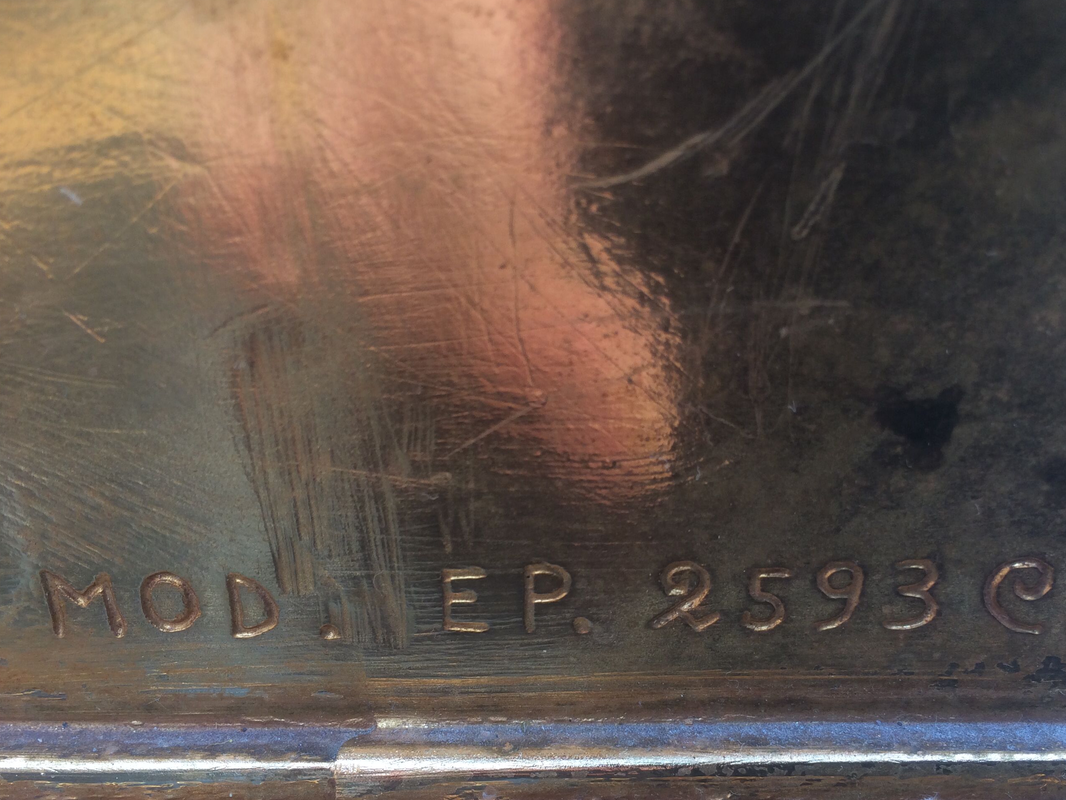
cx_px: 608
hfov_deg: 50.0
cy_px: 491
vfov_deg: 38.5
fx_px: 1140
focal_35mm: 37
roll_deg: +2.3
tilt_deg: -25.0
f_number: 2.2
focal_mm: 4.15
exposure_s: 1/100
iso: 32
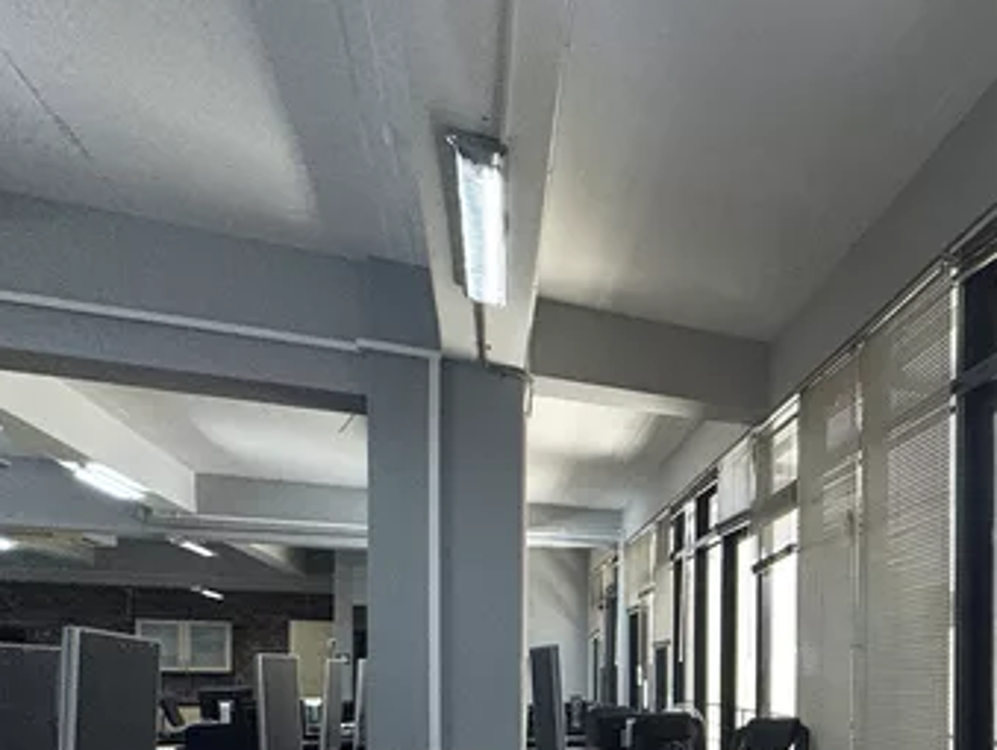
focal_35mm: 33
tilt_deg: -0.5
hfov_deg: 42.4
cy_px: 688
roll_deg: -0.2
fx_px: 951
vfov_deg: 39.6
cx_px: 1118
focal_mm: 2.22
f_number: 2.2
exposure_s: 1/100
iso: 64
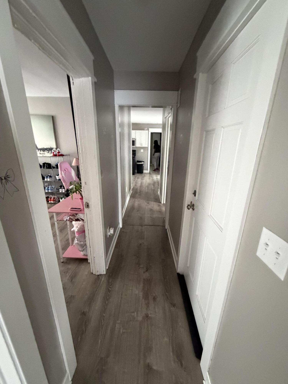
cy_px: 192
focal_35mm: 14
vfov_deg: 102.1
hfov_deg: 85.7
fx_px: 155
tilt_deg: -15.1
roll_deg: -0.4
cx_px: 144
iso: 1250
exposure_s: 1/60
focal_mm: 2.22
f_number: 2.2
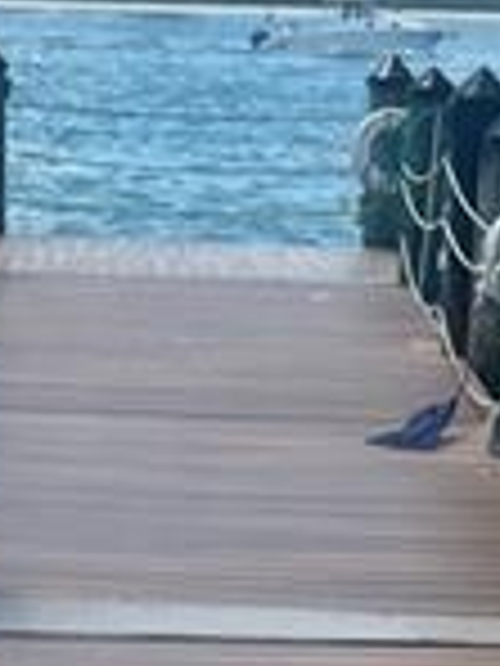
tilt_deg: -17.5
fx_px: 2600
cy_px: 842
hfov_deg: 11.0
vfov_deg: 14.1
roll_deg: -1.7
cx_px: 221
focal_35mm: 135
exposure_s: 1/4831
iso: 50
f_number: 1.5
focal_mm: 5.7
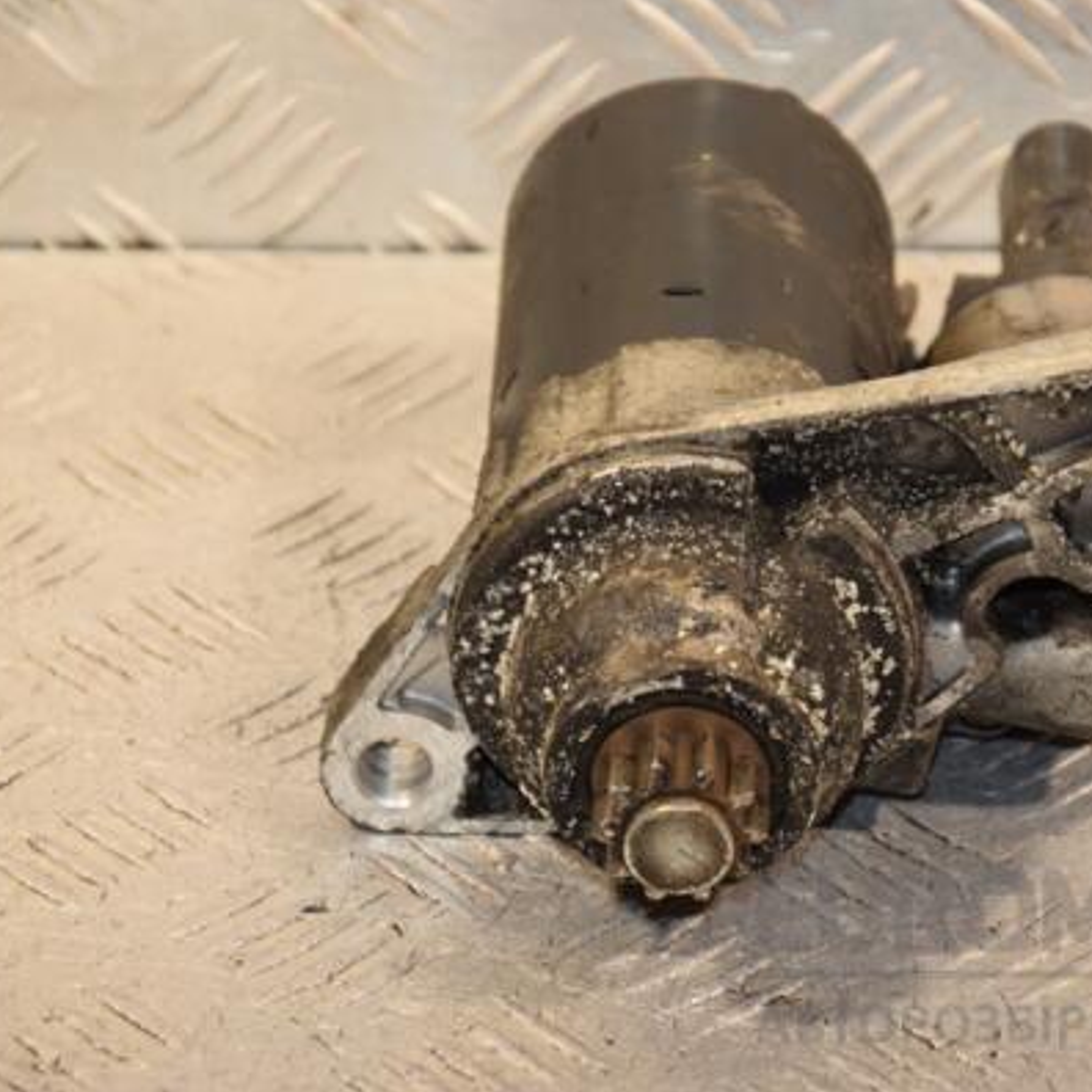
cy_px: 543
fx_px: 7232
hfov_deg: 8.6
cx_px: 703
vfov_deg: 8.6
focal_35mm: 203
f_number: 5.6
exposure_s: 1/200
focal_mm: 105
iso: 800
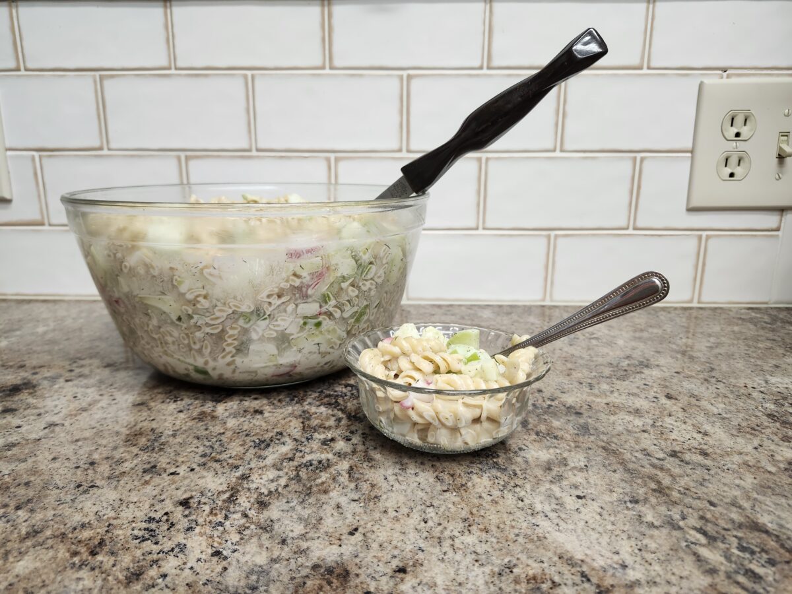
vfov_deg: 58.9
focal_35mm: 23
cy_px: 297
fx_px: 526
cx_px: 396
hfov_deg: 73.9
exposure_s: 1/120
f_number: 1.8
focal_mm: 5.54
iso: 160
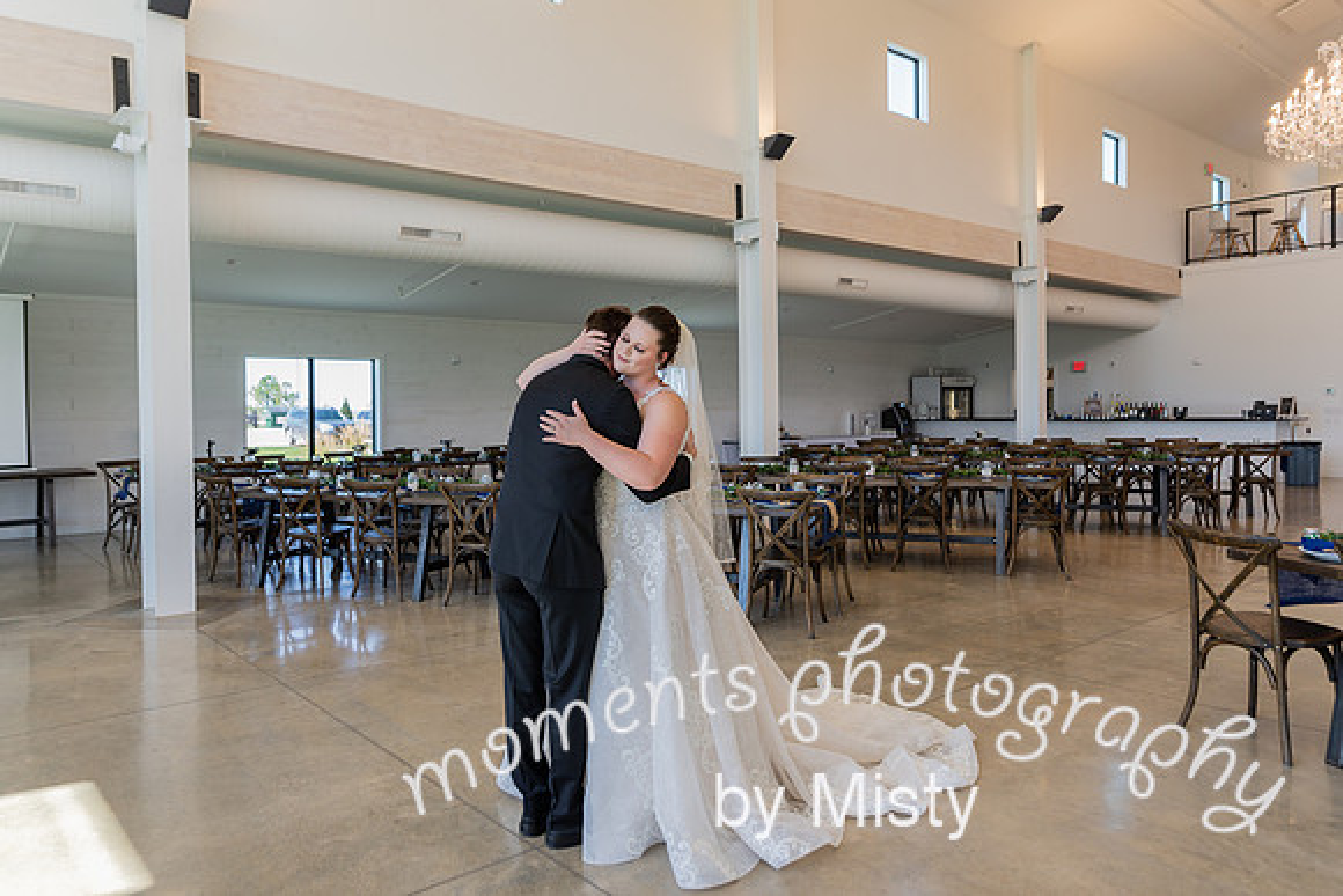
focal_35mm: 25
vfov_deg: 51.2
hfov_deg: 71.4
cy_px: 429
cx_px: 643
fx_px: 934
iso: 320
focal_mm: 24
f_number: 3.2
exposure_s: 1/160
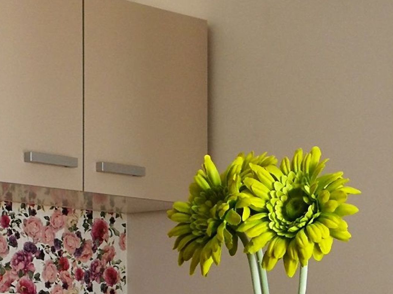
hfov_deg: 15.0
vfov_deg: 11.2
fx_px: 1487
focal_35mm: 131
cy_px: 265
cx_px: 237
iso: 200
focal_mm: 3.95
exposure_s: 1/40
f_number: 2.2
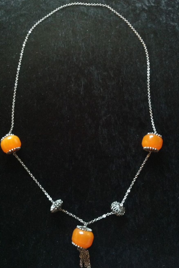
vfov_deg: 51.9
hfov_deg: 35.9
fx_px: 276
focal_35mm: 37
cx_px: 83
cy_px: 136
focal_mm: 4.28
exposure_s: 1/15
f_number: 2.4
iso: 400
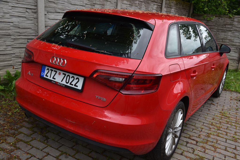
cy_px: 80
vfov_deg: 41.2
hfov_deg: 58.7
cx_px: 120
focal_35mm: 32
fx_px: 213
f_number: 8
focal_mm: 32
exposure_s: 1/250
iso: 500
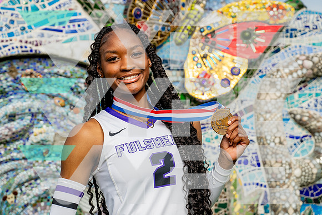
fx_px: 598
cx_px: 161
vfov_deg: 20.4
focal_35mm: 67
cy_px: 108
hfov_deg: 30.1
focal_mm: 64
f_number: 4
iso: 250
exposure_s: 1/1250
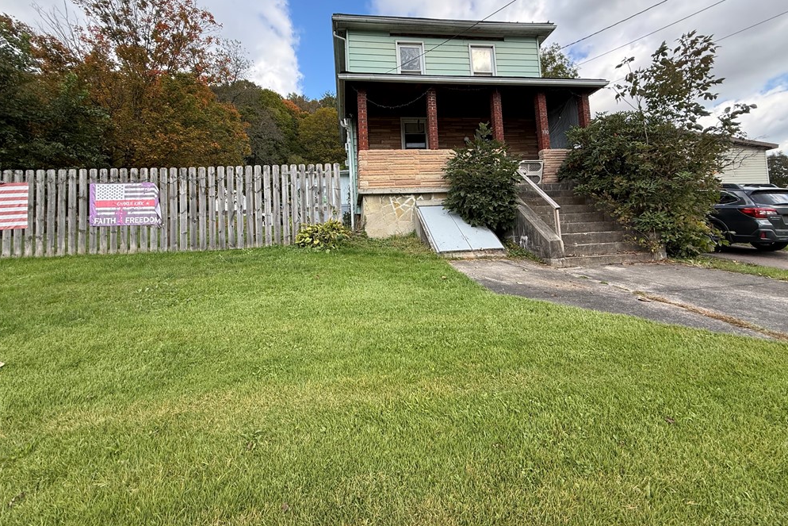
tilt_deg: +5.0
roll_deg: +3.5
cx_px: 396
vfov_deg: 76.8
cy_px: 222
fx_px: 328
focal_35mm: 15
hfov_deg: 100.4
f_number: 2.2
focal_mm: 2.22
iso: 64
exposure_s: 1/482
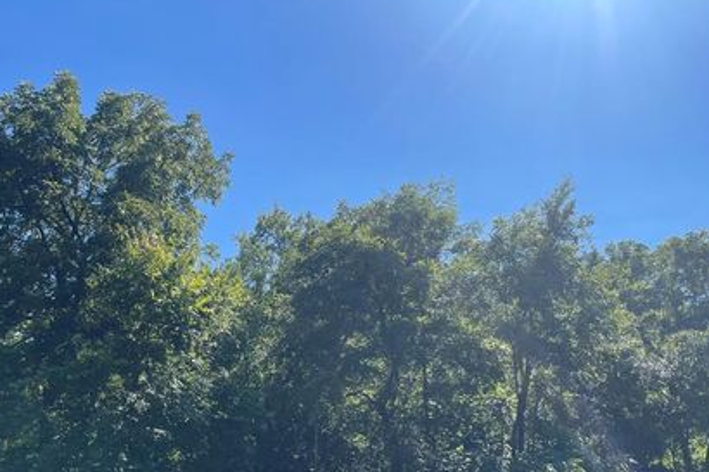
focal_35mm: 33
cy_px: 300
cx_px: 280
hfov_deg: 56.8
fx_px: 650
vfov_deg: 39.6
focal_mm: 4.2
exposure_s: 1/3300
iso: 32
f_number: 1.6
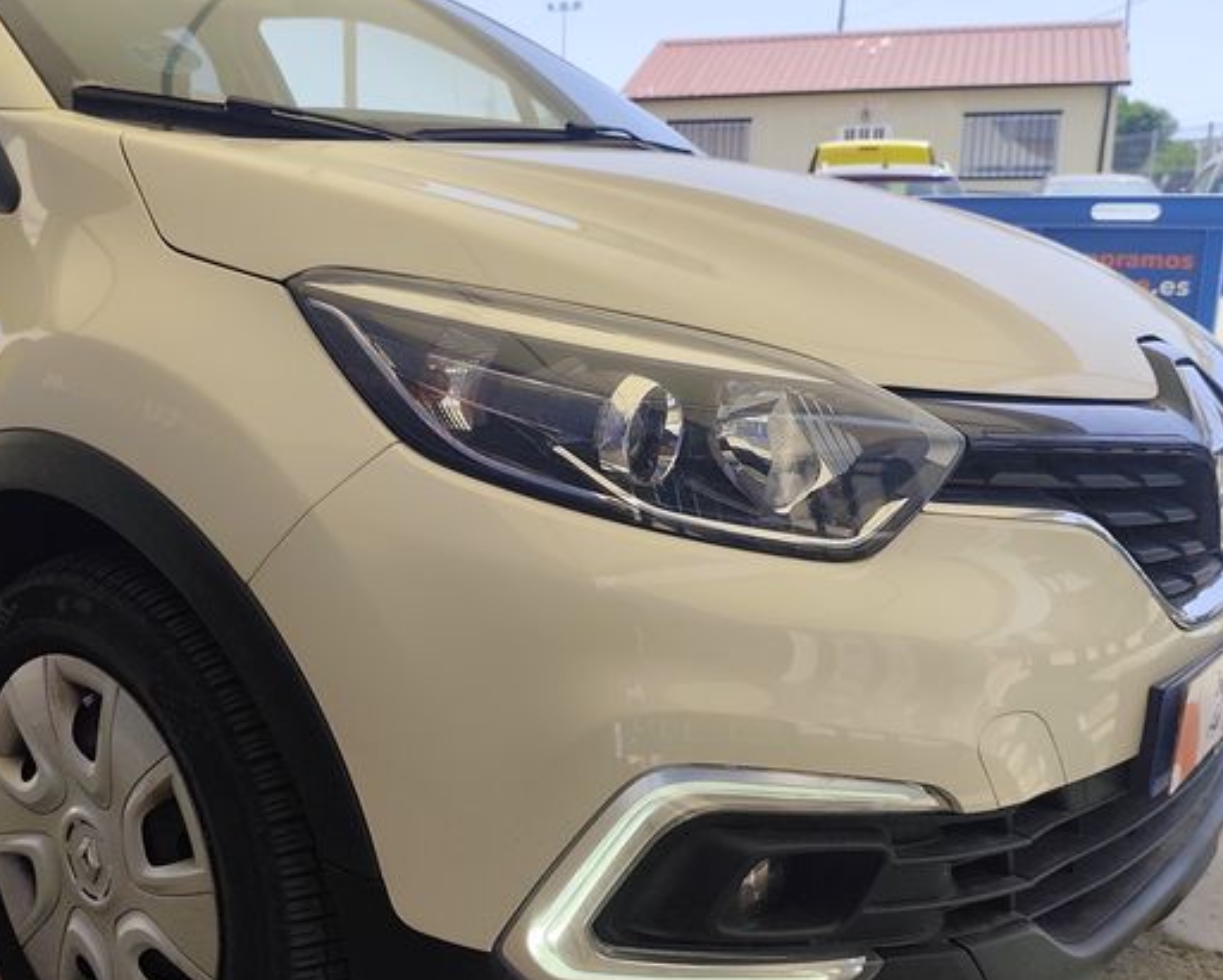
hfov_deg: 51.0
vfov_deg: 42.3
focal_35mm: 35
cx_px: 462
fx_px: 1268
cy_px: 503
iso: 50
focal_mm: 6.19
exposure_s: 1/912
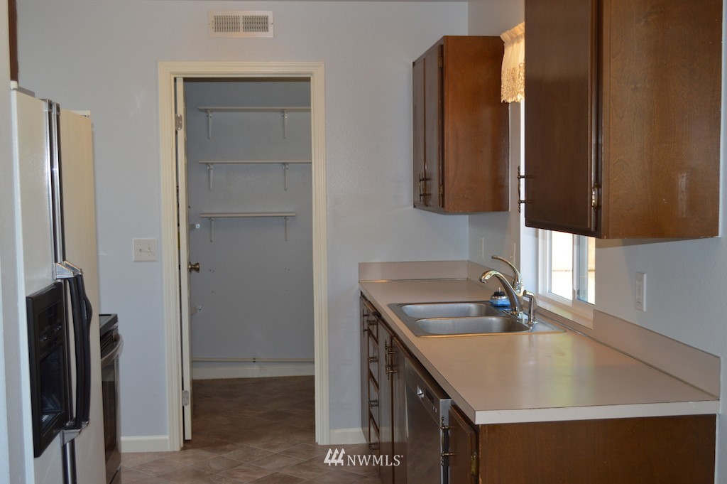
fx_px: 847
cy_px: 242
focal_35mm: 42
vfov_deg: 31.8
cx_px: 364
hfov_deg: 46.4
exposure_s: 1/80
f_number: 4.5
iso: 400
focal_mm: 28
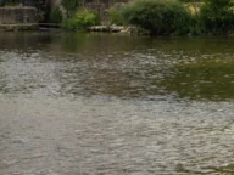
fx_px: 1082
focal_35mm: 160
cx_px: 318
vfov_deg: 9.1
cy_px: -50
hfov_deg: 11.9
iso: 160
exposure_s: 1/1000
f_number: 4.5
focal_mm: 40
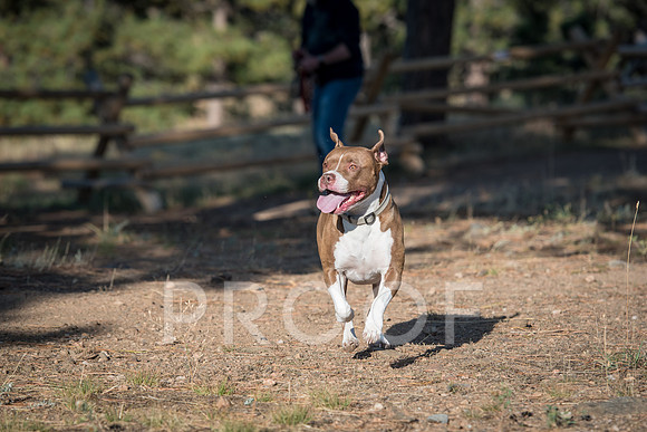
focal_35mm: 188
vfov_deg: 7.3
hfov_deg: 10.9
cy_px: 262
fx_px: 3386
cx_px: 326
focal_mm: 155
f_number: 4
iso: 200
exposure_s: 1/1600
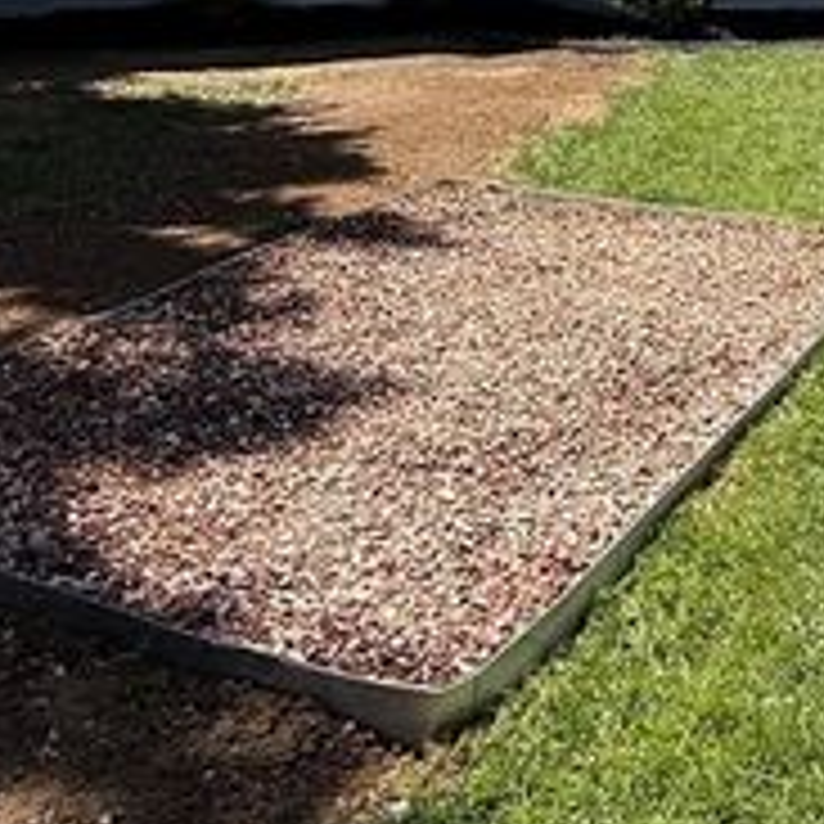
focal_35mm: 45
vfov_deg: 33.4
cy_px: -52
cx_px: 819
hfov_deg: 34.3
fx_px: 1212
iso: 64
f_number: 2.2
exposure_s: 1/1848
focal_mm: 2.22
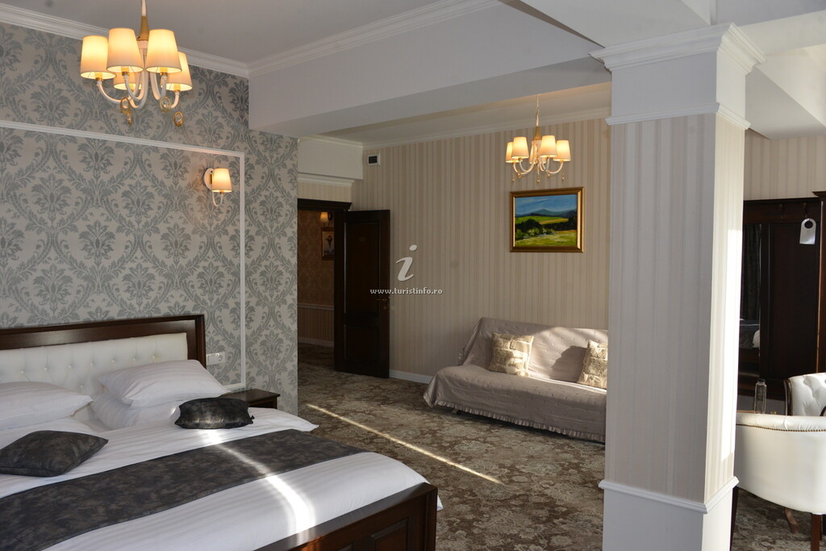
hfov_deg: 65.5
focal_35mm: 28
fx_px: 642
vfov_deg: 46.4
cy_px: 276
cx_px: 413
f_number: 7.1
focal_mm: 28
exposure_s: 1/200
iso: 1000
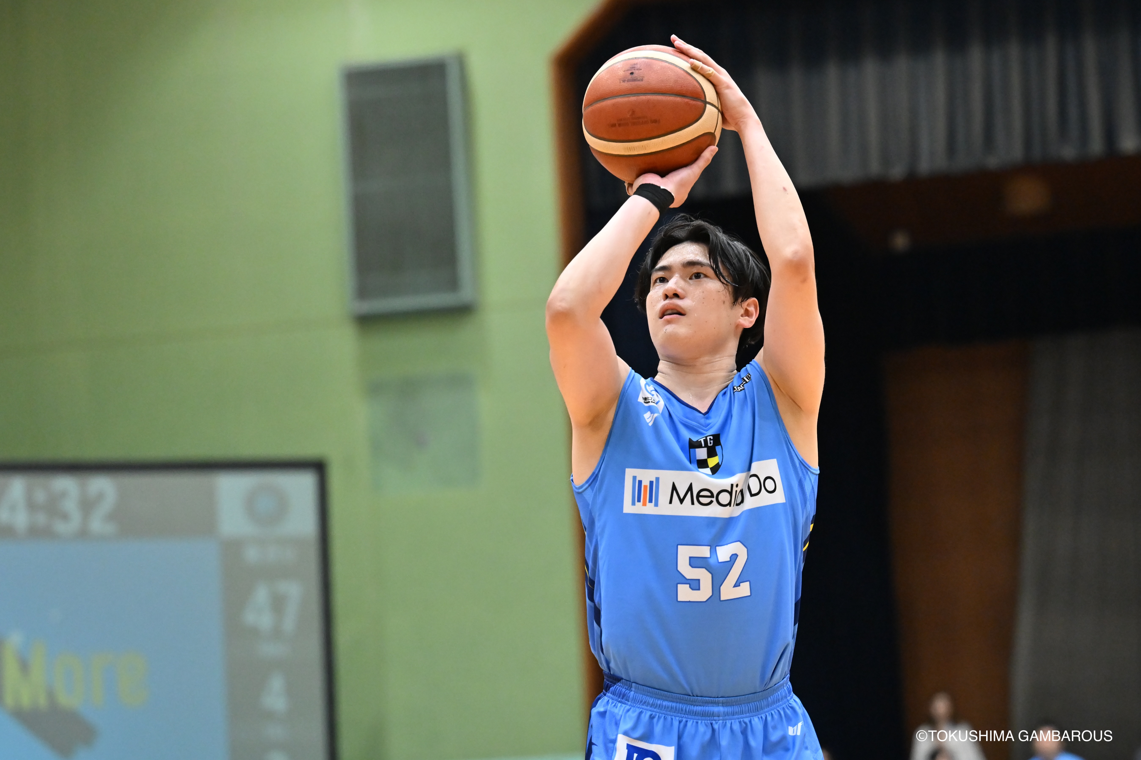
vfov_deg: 9.1
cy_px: 380
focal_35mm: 150
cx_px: 570
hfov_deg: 13.7
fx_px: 4753
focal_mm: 100
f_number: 2.8
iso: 2000
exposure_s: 1/1000
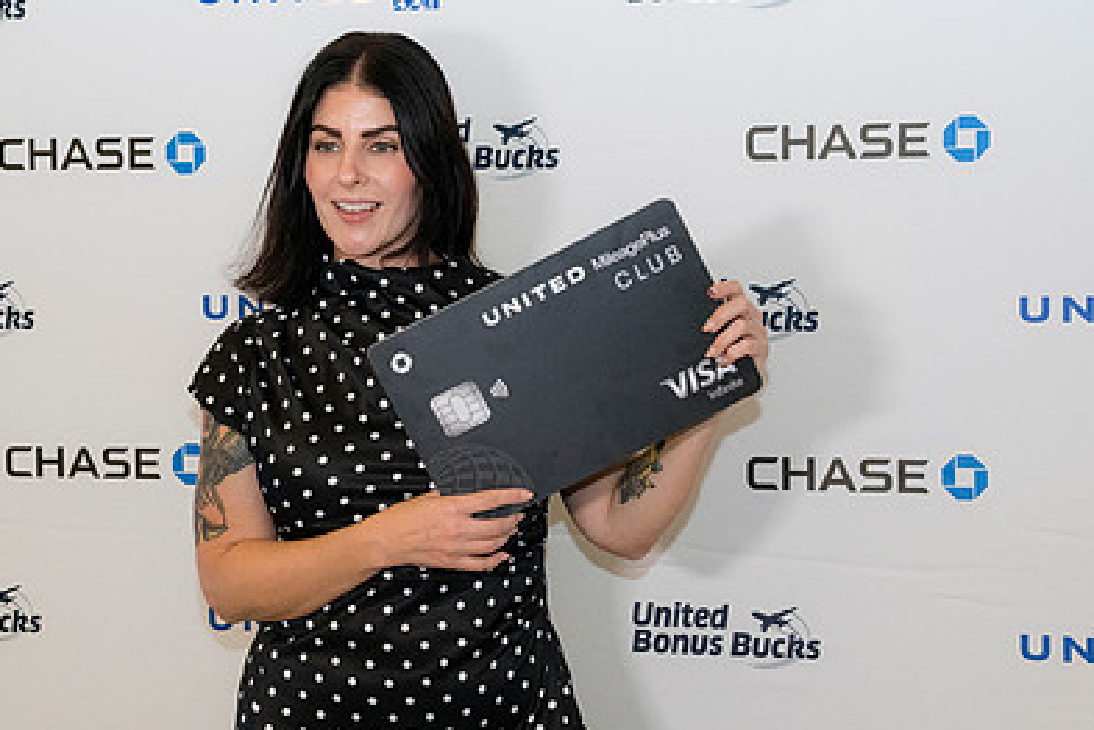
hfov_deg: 22.6
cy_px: 405
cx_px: 473
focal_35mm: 90
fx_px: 2735
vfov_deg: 15.2
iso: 2500
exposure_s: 1/80
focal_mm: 61
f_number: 4
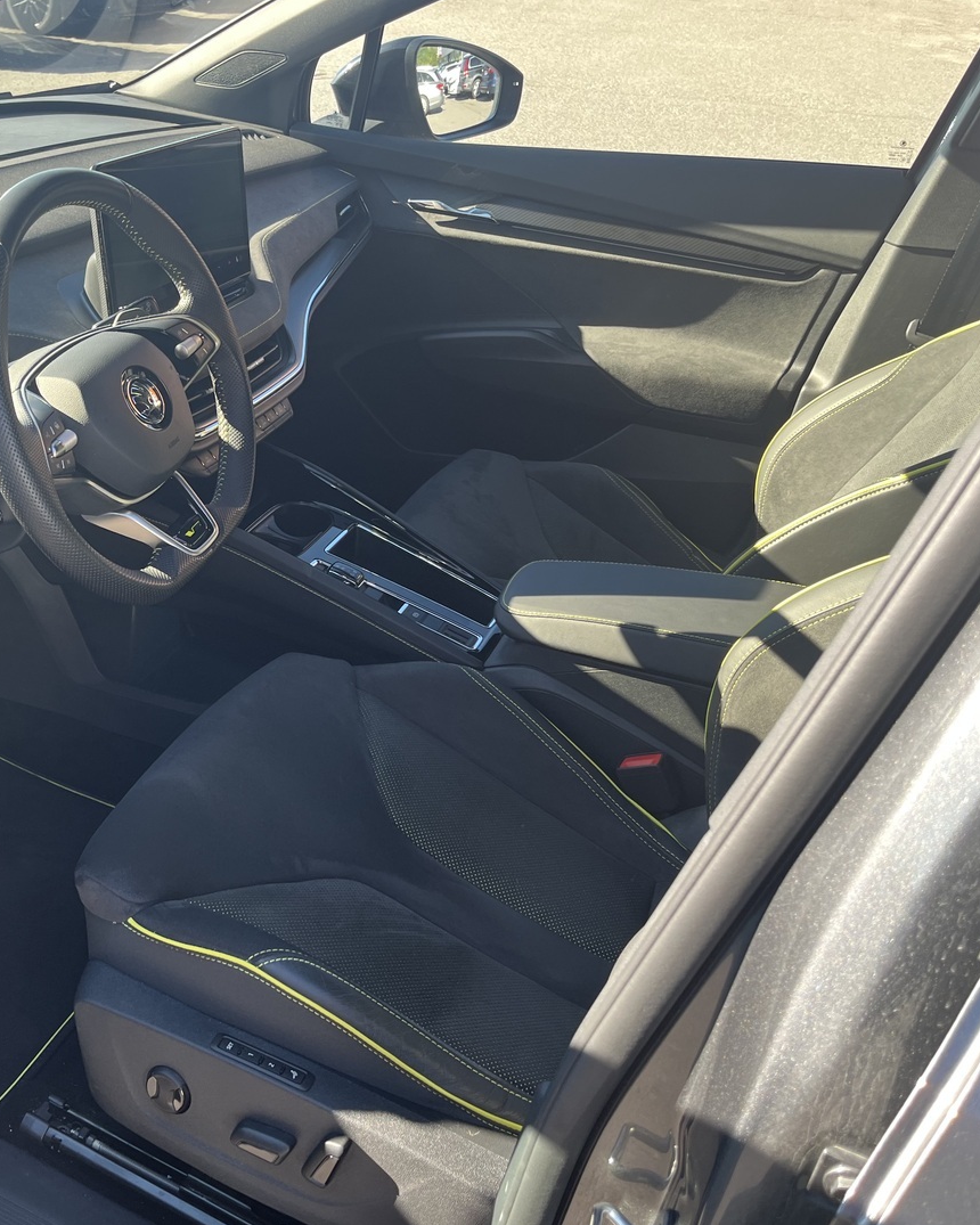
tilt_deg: -31.9
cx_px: 229
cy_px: 613
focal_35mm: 34
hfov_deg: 41.9
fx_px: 1233
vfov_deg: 52.8
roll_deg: -0.1
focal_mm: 5.1
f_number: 1.6
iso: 40
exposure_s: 1/153
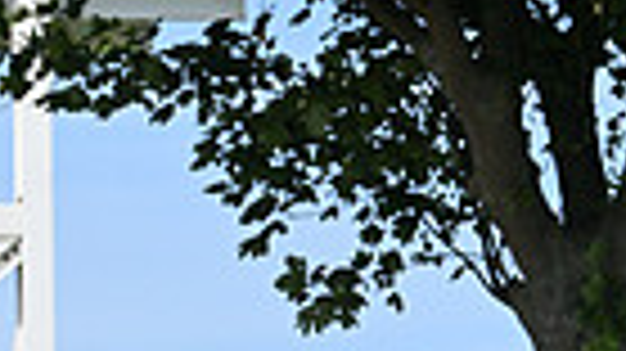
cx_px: 261
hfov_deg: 4.5
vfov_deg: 2.5
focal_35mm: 482
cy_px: 862
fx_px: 7996
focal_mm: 110
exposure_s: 1/2500
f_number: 5.6
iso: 400
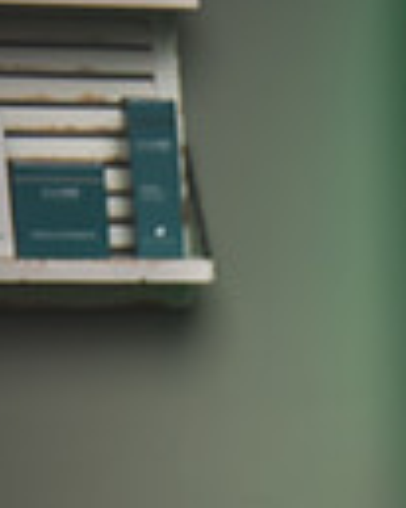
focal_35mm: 138
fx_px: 2075
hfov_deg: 10.8
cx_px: 579
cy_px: 843
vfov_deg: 12.9
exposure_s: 1/200
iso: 200
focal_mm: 42
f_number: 2.8
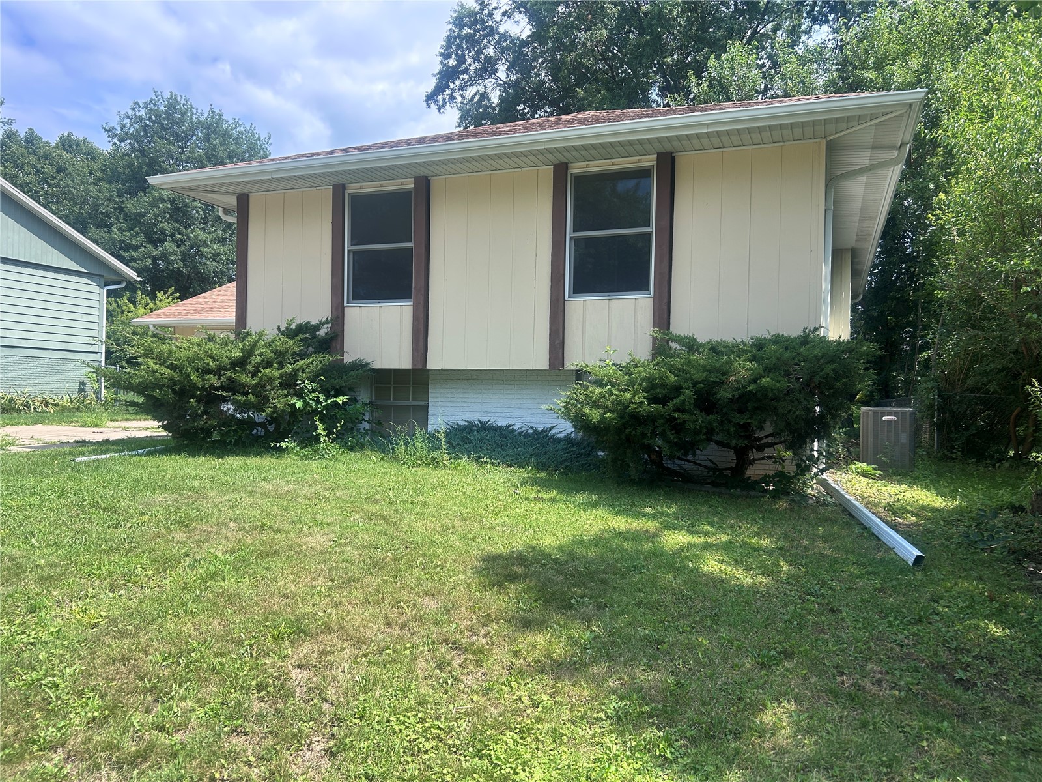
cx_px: 521
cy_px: 391
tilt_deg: +1.6
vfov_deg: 53.1
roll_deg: -1.3
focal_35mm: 26
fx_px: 783
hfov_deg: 67.3
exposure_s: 1/1412
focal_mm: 5.7
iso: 50
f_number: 1.5
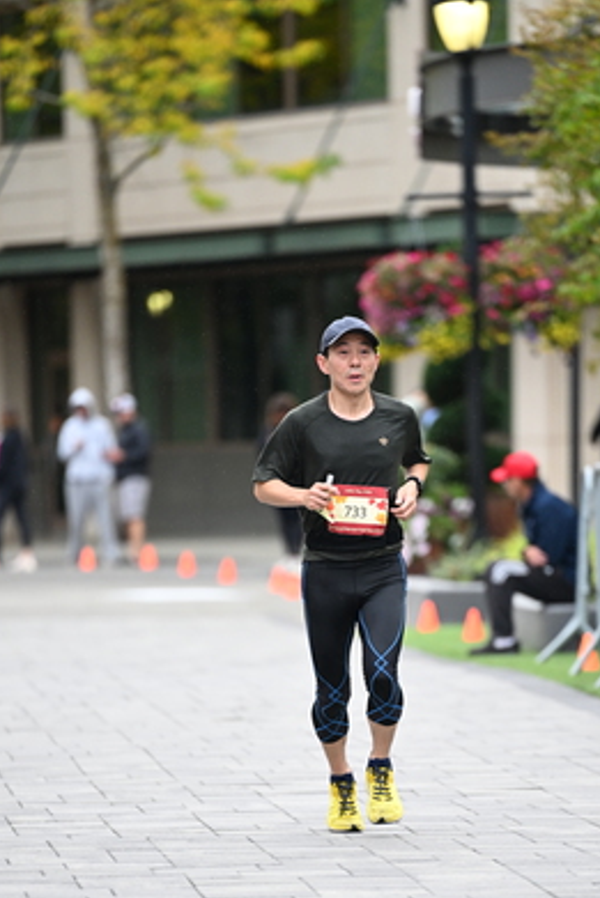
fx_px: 7018
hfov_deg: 4.9
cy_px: 606
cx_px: 374
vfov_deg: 7.3
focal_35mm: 281
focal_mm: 200
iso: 1250
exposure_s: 1/1600
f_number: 2.8
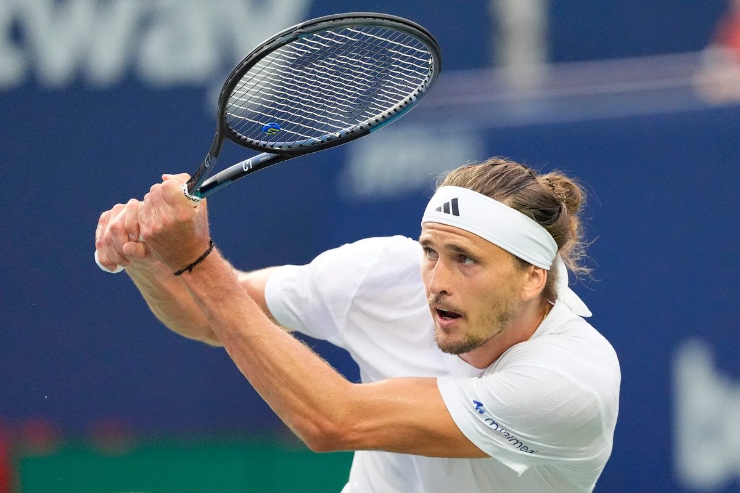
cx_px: 370
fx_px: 6166
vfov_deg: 4.6
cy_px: 246
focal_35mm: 300
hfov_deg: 6.9
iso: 8000
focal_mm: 300
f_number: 2.8
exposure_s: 1/6400
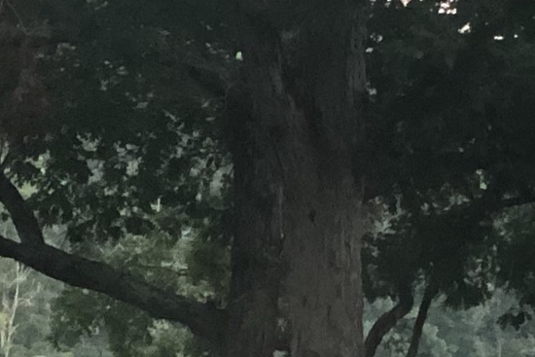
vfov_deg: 4.4
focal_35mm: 302
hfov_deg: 6.8
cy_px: 1117
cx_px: -61
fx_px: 4489
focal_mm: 6
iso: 100
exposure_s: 1/30
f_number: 2.4
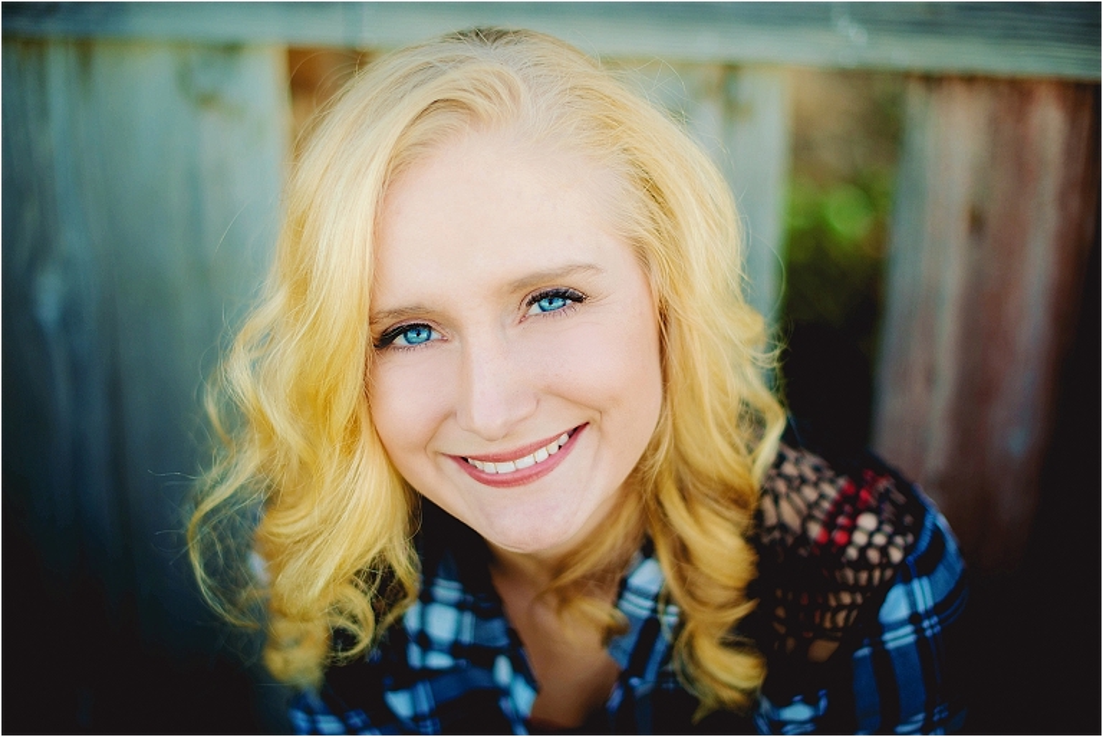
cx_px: 552
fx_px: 1533
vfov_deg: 27.0
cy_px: 368
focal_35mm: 50
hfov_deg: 39.6
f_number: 2
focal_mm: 50
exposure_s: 1/640
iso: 200
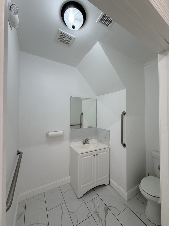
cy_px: 113
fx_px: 91
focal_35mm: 14
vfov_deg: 102.1
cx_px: 84
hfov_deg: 85.7
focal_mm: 2.22
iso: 100
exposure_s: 1/120
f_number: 2.2
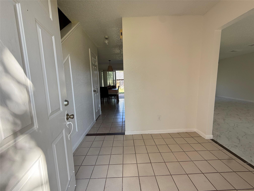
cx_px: 127
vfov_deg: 85.7
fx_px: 103
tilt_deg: -7.5
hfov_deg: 102.1
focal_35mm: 14
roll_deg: +1.6
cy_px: 96
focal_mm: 2.22
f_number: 2.2
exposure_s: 1/100
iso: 64
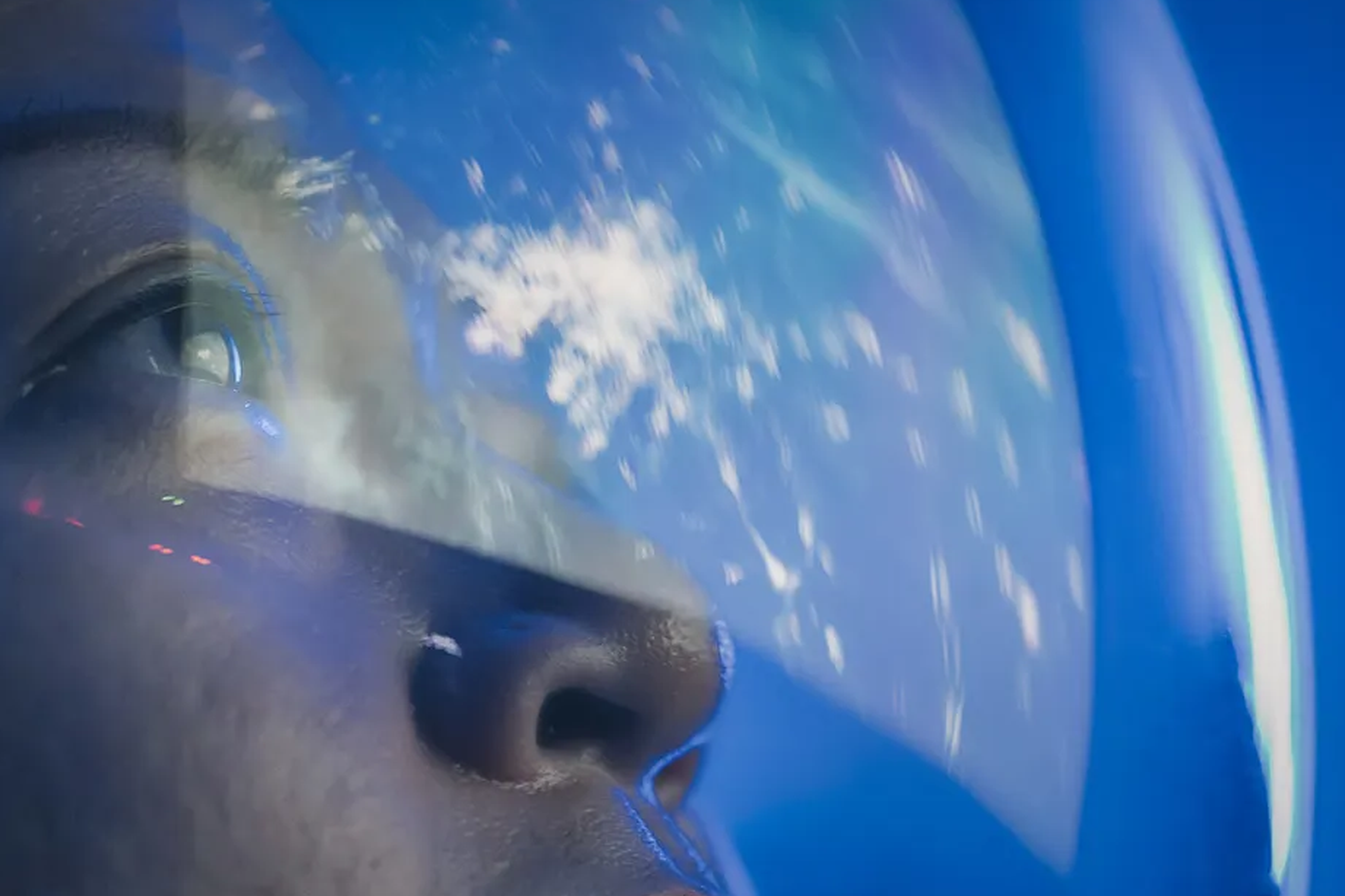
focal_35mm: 171
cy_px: 708
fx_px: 6388
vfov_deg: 8.0
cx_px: 675
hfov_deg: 12.0
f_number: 3
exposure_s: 1/30
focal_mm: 105
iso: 3200
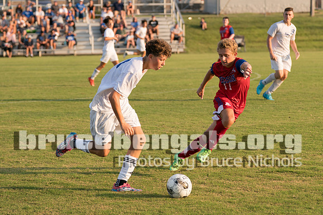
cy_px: 65
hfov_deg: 15.3
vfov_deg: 10.3
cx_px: 218
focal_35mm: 133
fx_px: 1196
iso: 200
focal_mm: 86
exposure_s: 1/1250
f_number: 2.8
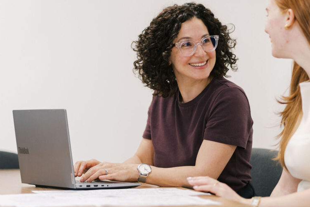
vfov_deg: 11.4
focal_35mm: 120
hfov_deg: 17.1
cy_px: 92
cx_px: 164
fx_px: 1033
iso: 320
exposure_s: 1/125
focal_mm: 85
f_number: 1.8
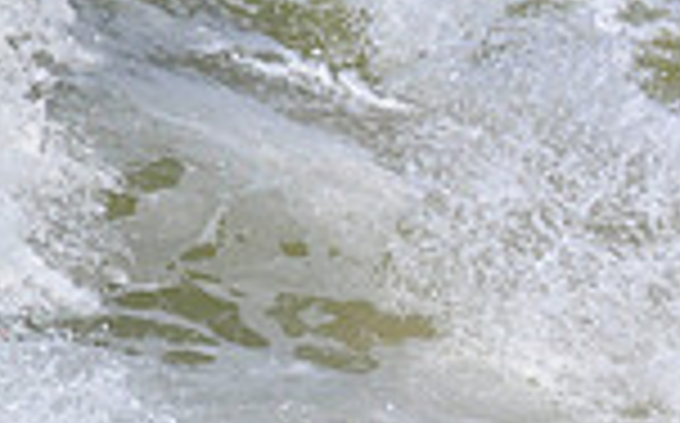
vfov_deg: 0.4
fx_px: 58015
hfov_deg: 0.7
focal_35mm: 3134
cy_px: 191
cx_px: 1256
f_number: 11
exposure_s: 1/2000
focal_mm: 800
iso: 500
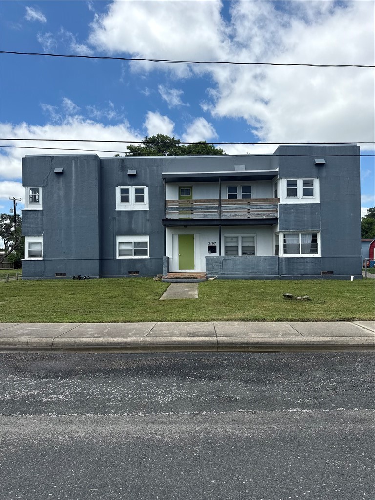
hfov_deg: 56.8
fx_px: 347
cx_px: 188
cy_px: 250
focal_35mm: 24
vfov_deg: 71.6
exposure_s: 1/5319
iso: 80
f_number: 1.78
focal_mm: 6.76
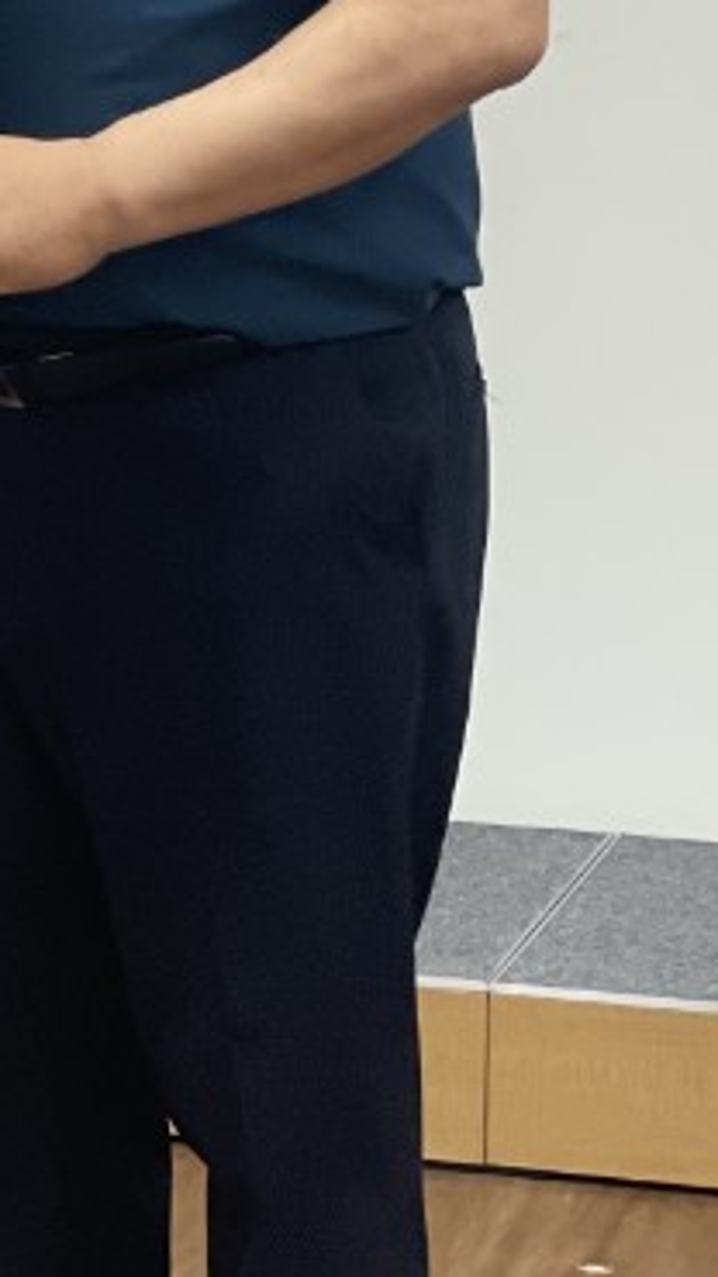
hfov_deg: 6.2
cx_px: -121
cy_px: 38
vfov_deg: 10.9
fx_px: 6637
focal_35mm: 196
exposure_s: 1/120
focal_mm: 6
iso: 200
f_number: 2
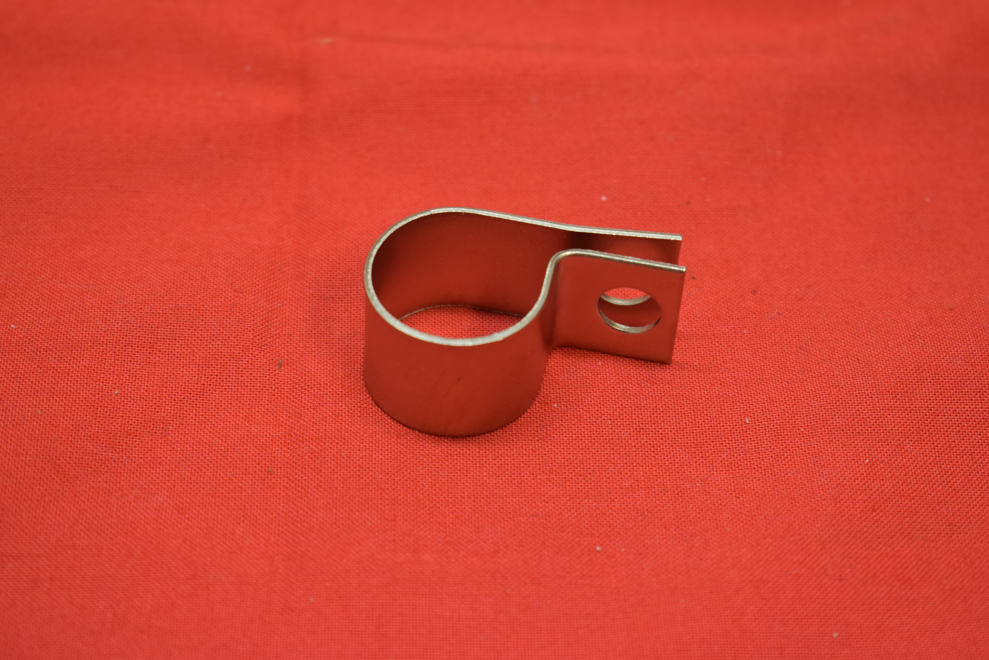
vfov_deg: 16.6
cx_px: 494
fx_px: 2267
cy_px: 330
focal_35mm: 82
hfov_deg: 24.6
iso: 800
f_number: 5.6
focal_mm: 55
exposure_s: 1/60
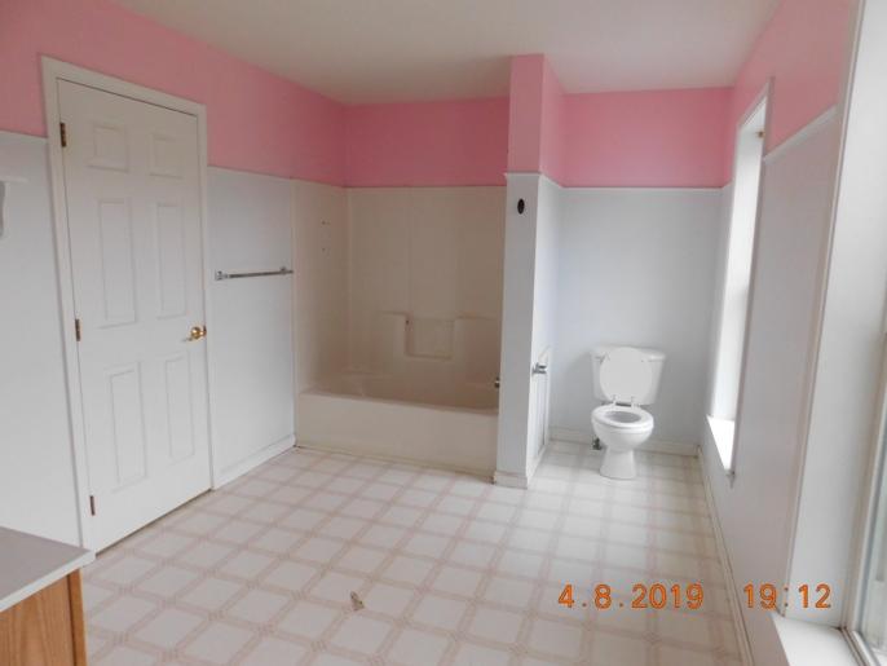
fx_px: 590
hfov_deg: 73.9
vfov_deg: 58.9
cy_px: 333
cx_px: 444
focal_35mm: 23
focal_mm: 4
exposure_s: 1/30
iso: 400
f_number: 3
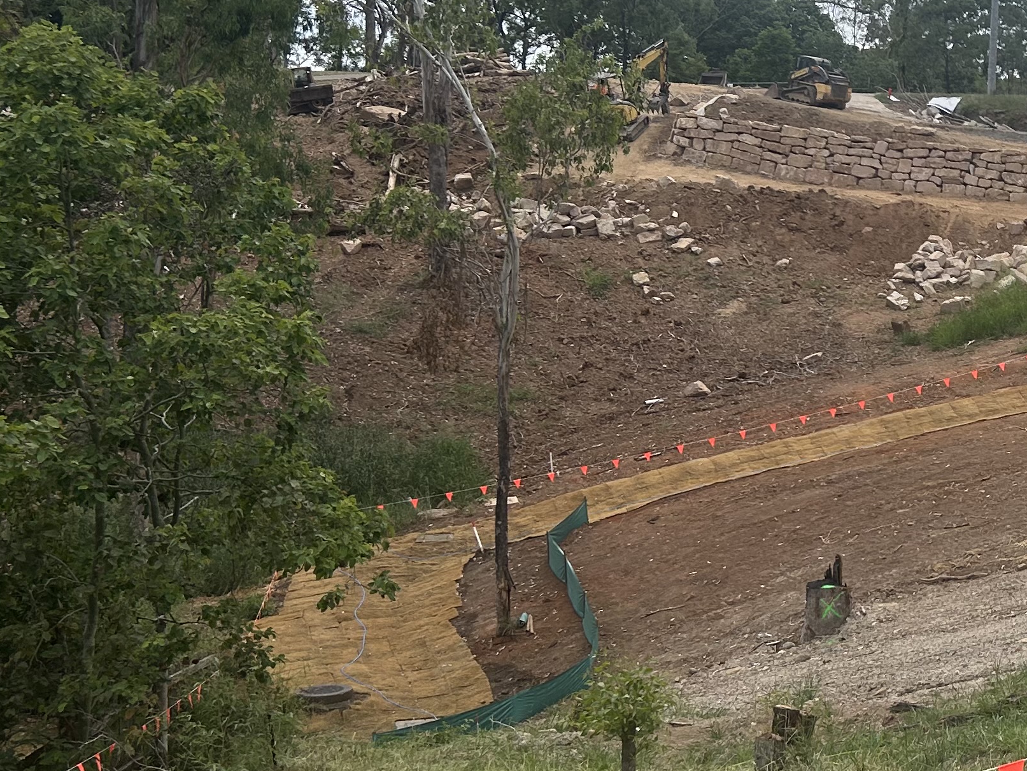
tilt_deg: -2.9
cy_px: 306
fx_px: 1929
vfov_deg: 22.6
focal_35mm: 65
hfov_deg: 27.3
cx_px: 1127
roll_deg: -3.1
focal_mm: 5.7
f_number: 1.5
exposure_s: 1/2841
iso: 50
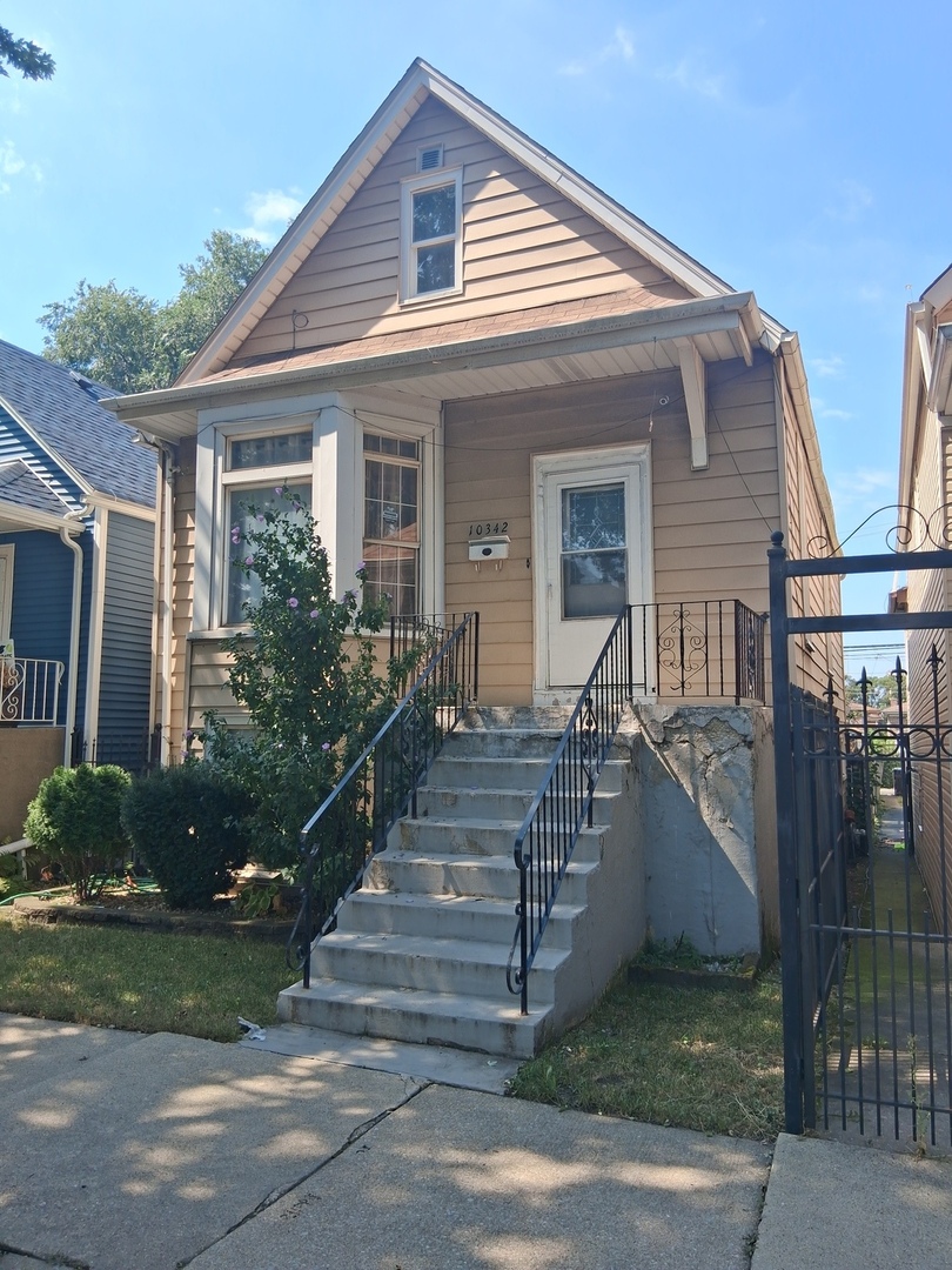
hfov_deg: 53.1
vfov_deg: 67.3
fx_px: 953
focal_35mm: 26
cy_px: 635
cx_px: 476
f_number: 1.8
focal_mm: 3.98
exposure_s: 1/402
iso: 25
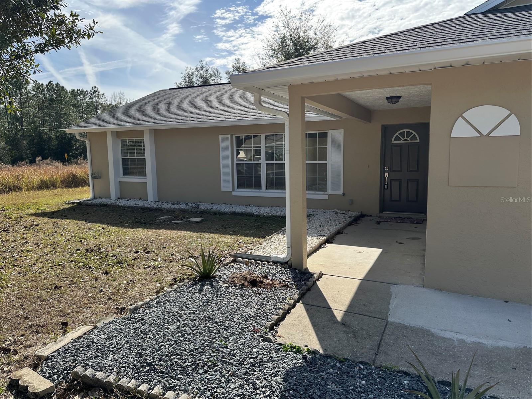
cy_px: 200
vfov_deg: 56.8
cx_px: 266
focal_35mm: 24
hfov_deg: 71.6
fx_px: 369
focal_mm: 6.86
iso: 80
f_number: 1.78
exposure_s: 1/3717
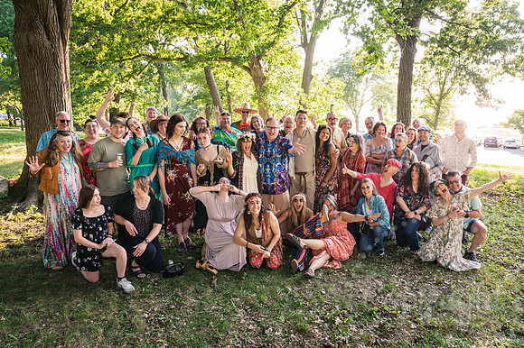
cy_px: 174
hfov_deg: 69.4
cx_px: 262
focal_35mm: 26
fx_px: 378
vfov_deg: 49.5
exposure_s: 1/250
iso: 800
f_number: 5.6
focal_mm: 26
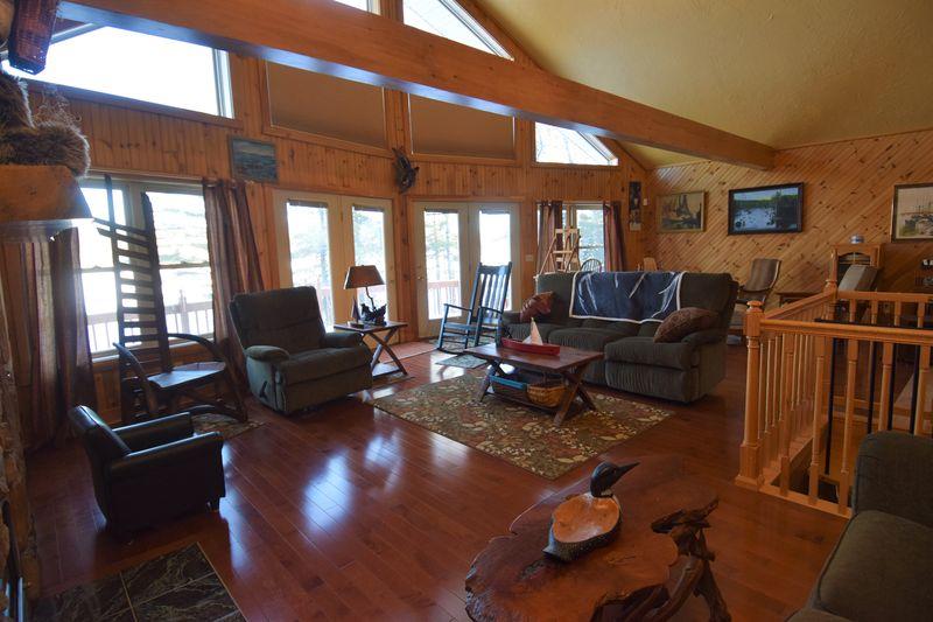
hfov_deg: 90.0
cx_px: 466
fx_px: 466
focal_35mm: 18
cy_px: 311
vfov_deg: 67.4
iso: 800
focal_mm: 12
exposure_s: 1/125
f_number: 5.6
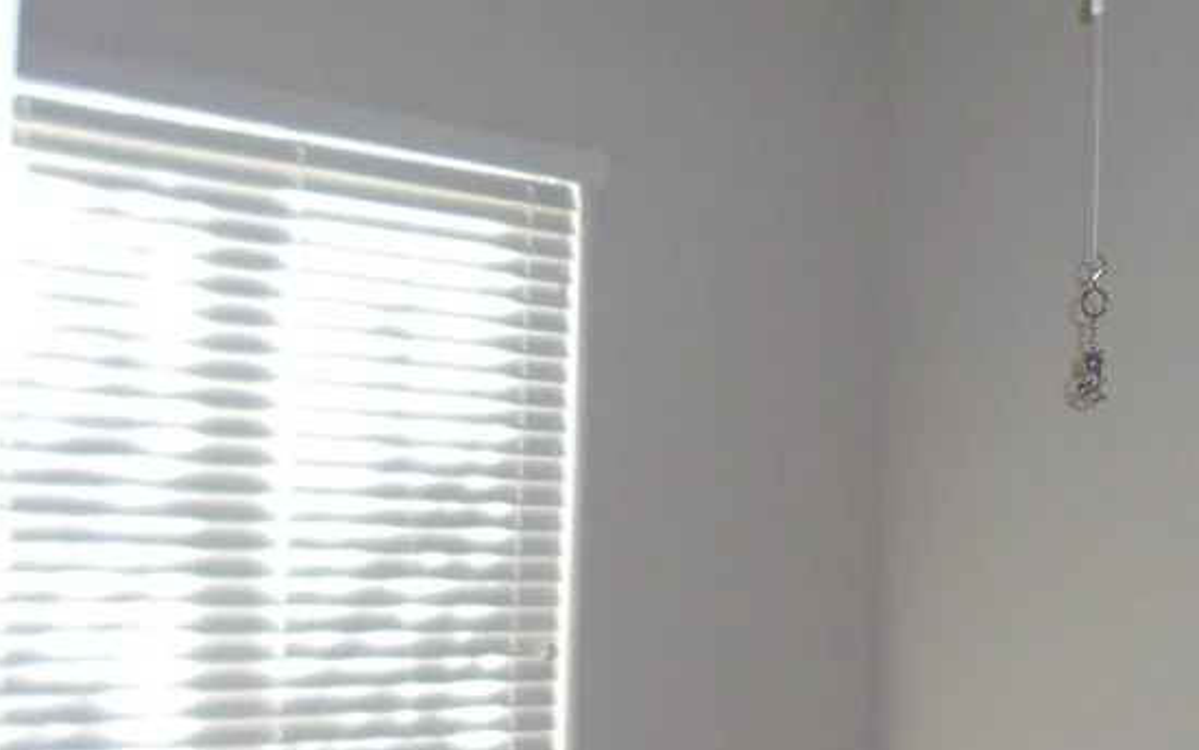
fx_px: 2321
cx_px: 1029
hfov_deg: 28.1
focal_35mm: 71
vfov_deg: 18.3
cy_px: 451
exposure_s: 1/80
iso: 200
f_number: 2.8
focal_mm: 6.3
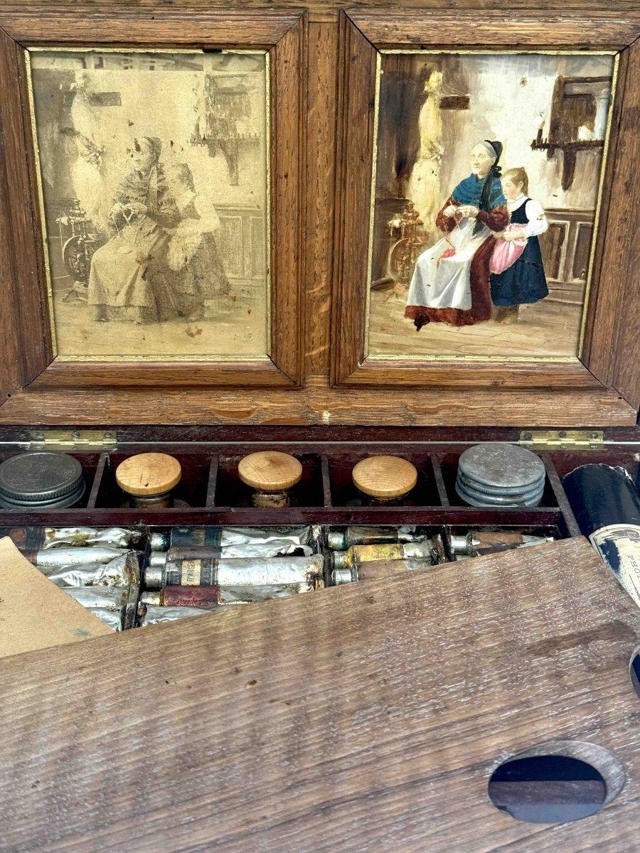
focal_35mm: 48
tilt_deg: -32.0
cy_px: 426
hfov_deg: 30.3
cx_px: 320
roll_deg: +1.2
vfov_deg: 39.7
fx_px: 1183
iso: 160
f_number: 1.78
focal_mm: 6.76
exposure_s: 1/50
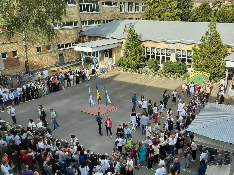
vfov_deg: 41.7
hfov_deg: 53.1
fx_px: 230
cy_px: 102
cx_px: 153
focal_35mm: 34
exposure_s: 1/653
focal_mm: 3.93
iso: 40
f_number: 1.7
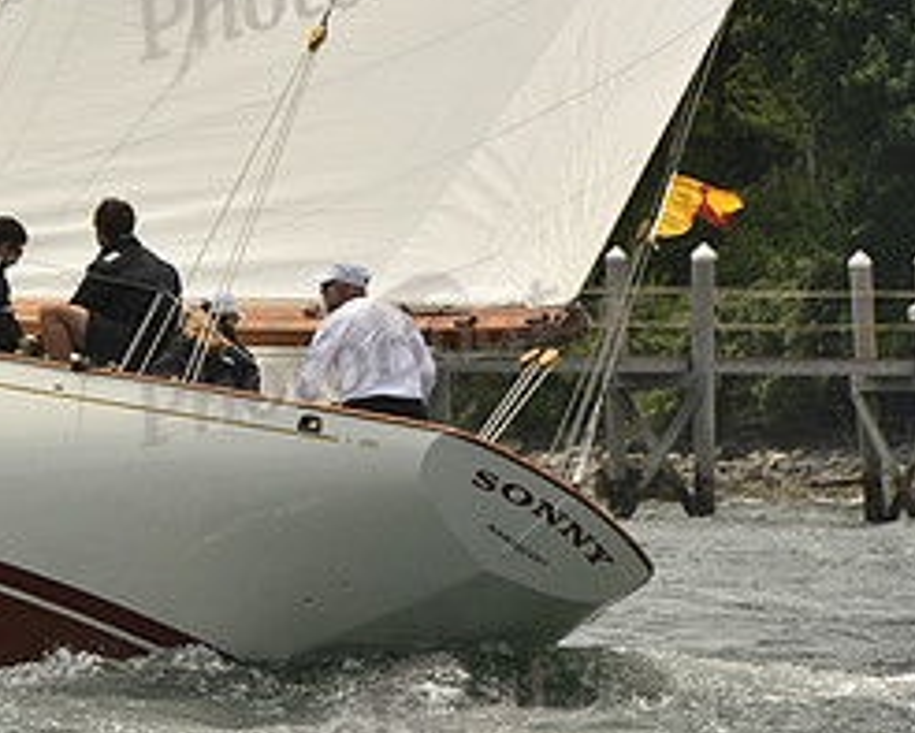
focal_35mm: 443
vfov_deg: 3.5
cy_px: 210
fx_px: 12001
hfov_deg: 4.4
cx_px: -56
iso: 400
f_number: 10
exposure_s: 1/1600
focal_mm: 200
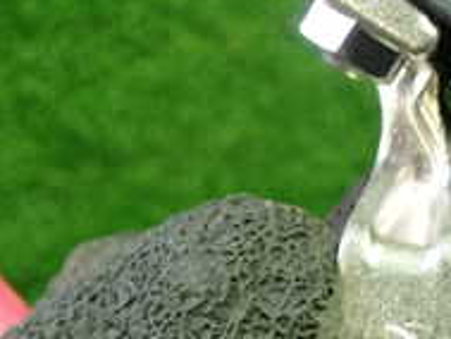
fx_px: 1239
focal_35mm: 95
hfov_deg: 19.6
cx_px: 523
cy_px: 246
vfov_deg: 15.5
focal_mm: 5.4
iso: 250
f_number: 2.3
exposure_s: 1/30
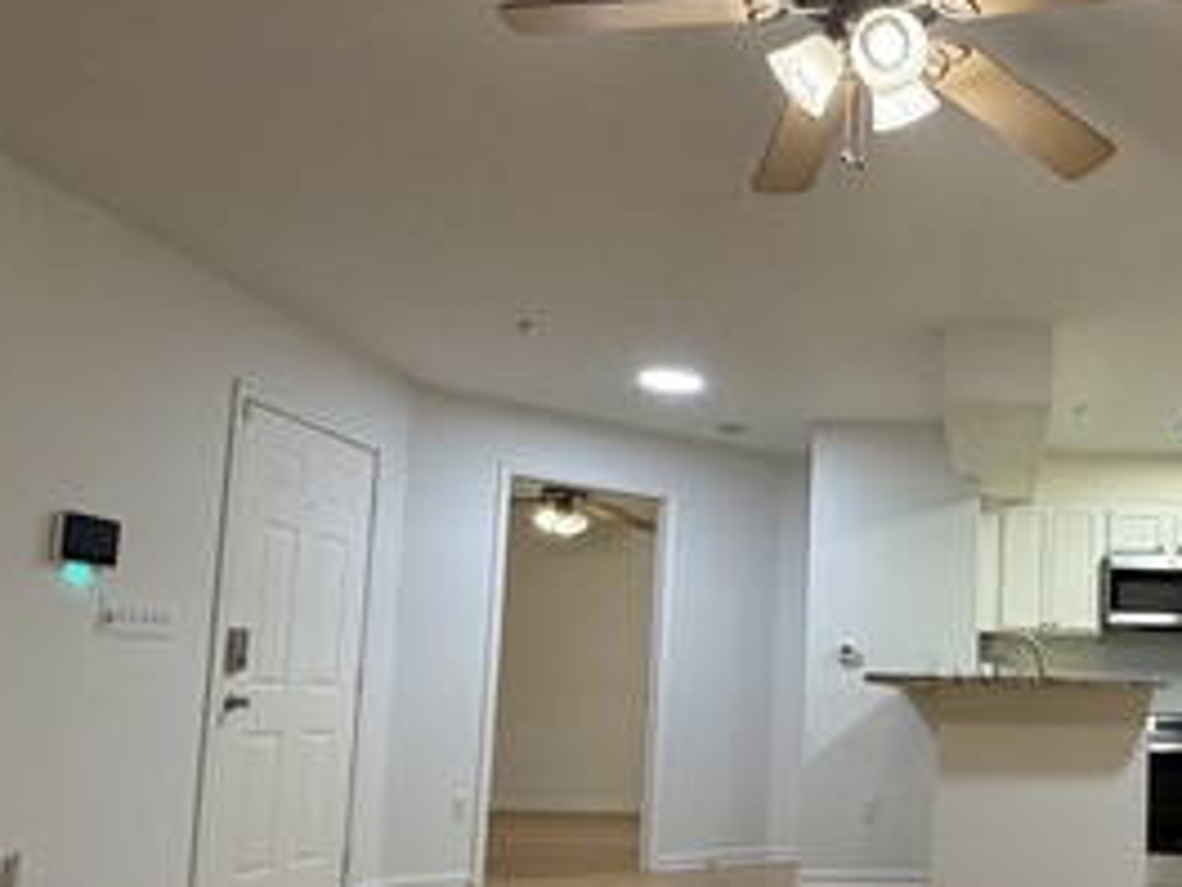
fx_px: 1161
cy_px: 587
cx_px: 1016
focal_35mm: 34
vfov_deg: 41.3
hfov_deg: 49.3
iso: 250
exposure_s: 1/120
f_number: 2.2
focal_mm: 2.22
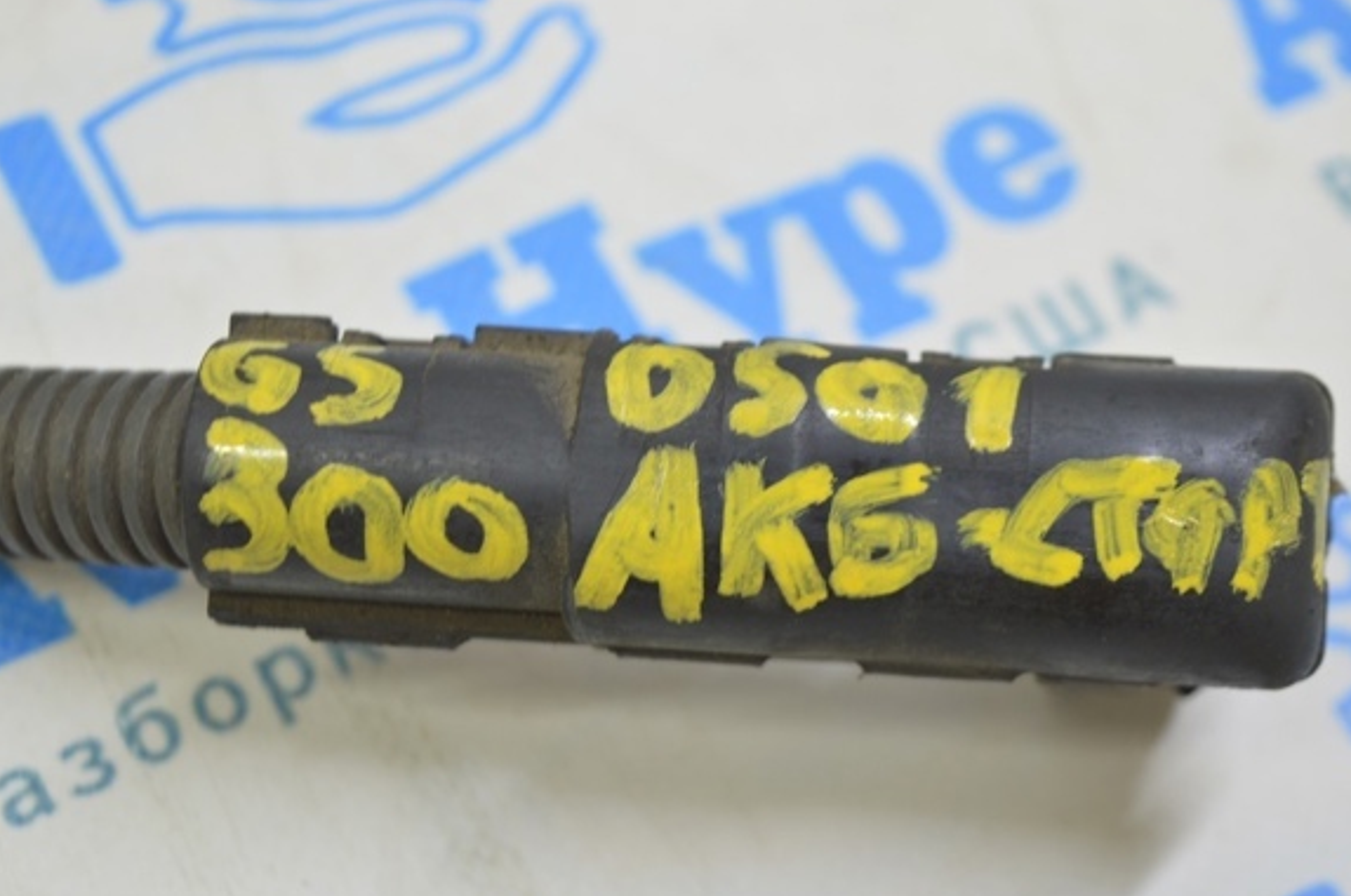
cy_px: 488
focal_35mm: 77
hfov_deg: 26.3
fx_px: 2886
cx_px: 730
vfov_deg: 17.7
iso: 400
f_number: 5.6
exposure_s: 1/20
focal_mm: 46
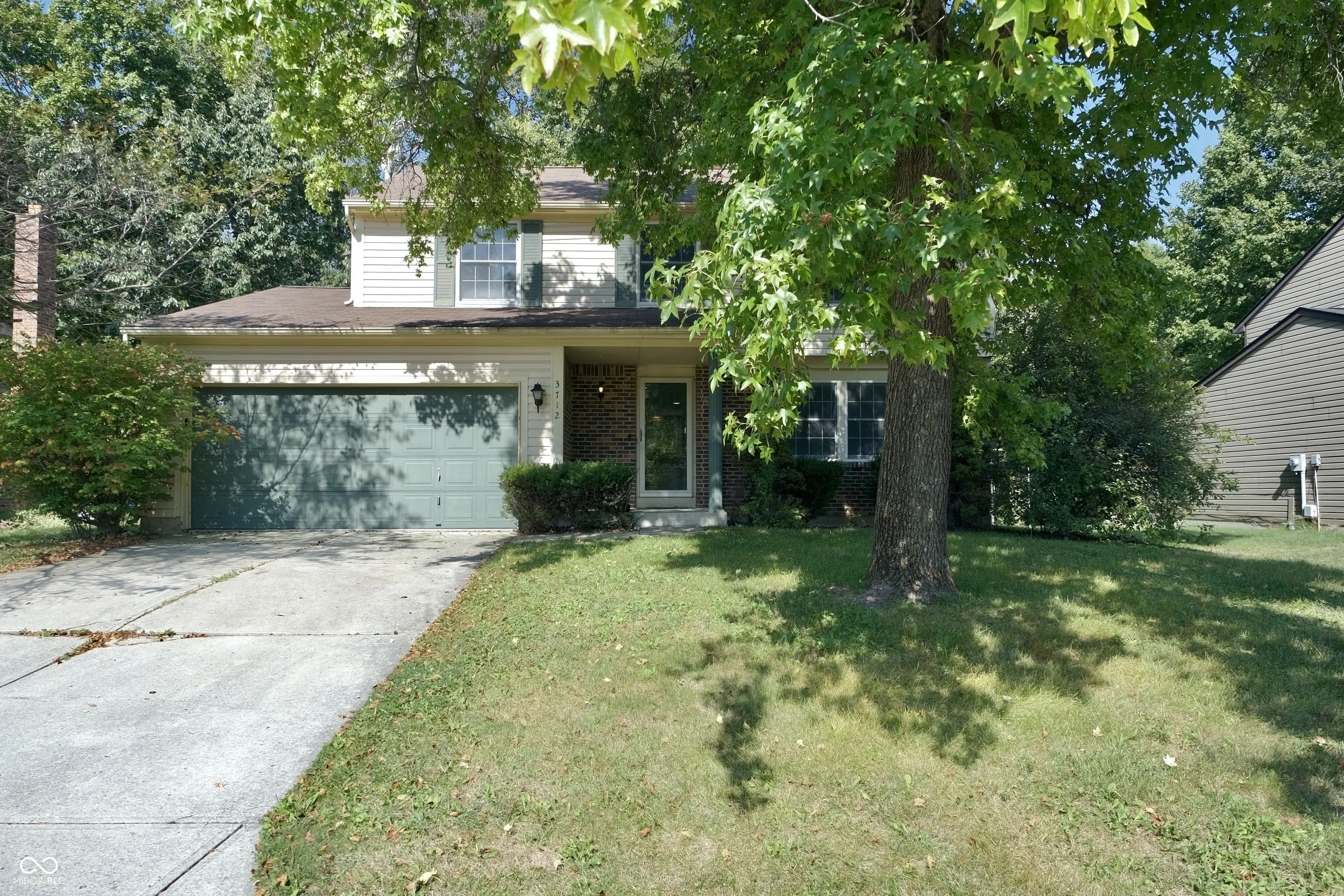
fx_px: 896
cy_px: 448
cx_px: 672
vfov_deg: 53.1
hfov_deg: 73.7
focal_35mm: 24
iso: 320
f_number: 4
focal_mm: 16
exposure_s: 1/500
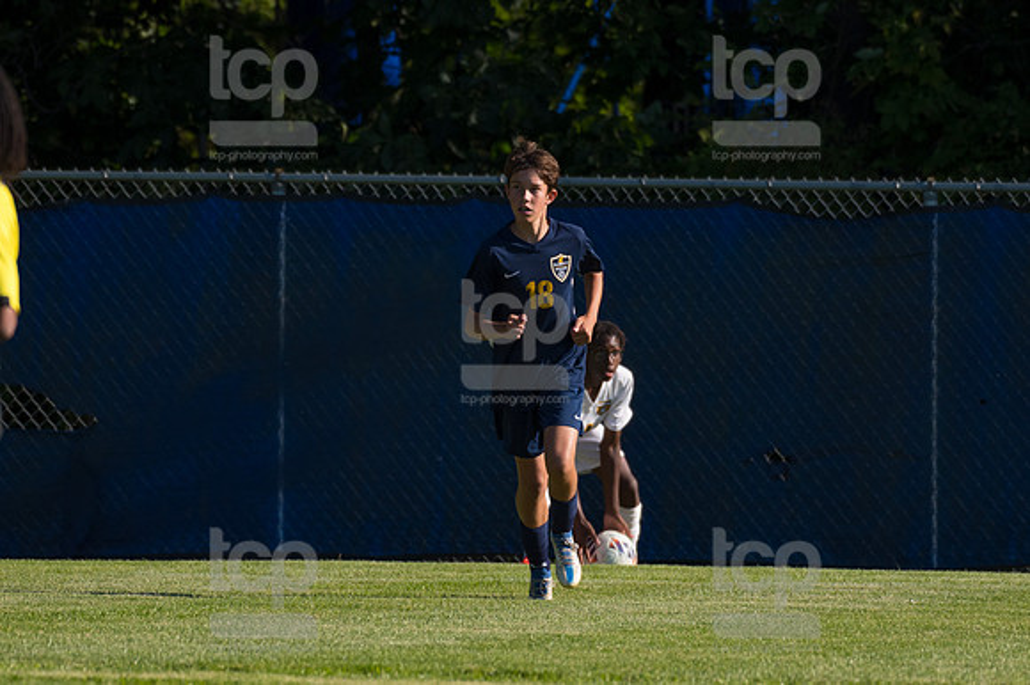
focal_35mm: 480
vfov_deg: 2.9
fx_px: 13725
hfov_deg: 4.3
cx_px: 515
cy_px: 342
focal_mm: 320
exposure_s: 1/2000
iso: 320
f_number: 5.6
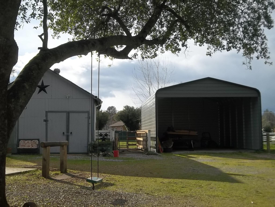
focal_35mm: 44
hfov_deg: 42.9
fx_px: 350
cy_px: 104
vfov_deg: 32.9
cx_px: 138
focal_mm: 7.8
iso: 80
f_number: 4.5
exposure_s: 1/500
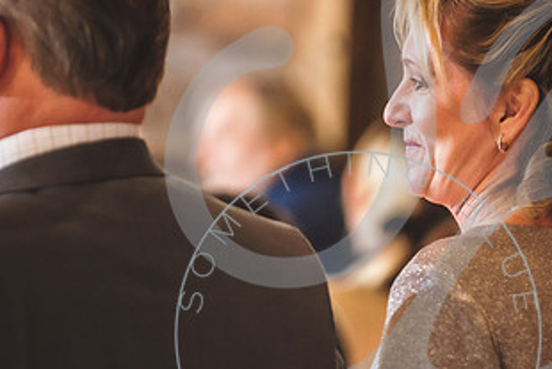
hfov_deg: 6.5
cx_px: 447
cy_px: 184
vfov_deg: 4.3
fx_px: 4878
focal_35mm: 318
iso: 1000
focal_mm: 170
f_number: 2.8
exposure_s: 1/200
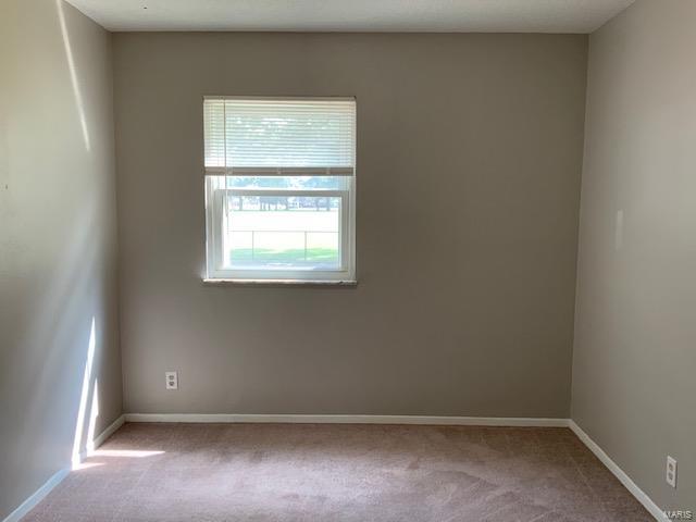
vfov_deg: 48.2
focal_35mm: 29
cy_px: 261
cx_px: 348
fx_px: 583
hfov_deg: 61.7
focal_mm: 3
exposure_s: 1/60
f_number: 1.8
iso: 50
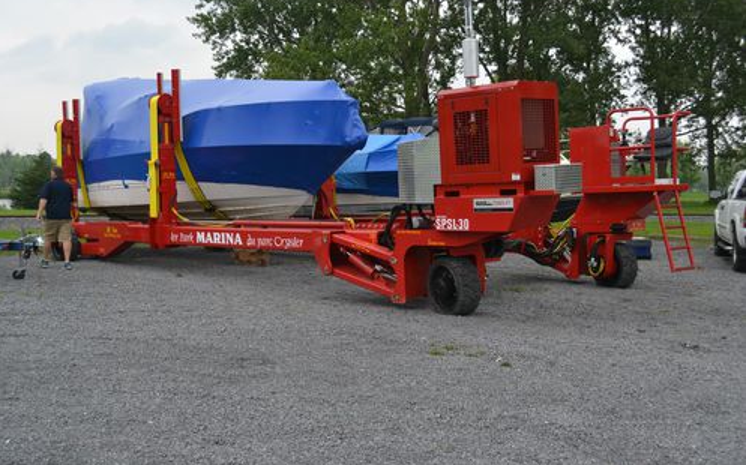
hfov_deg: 49.3
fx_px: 813
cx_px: 372
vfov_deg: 31.9
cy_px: 229
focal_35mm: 40
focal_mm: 26
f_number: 5.6
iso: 180
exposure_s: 1/125
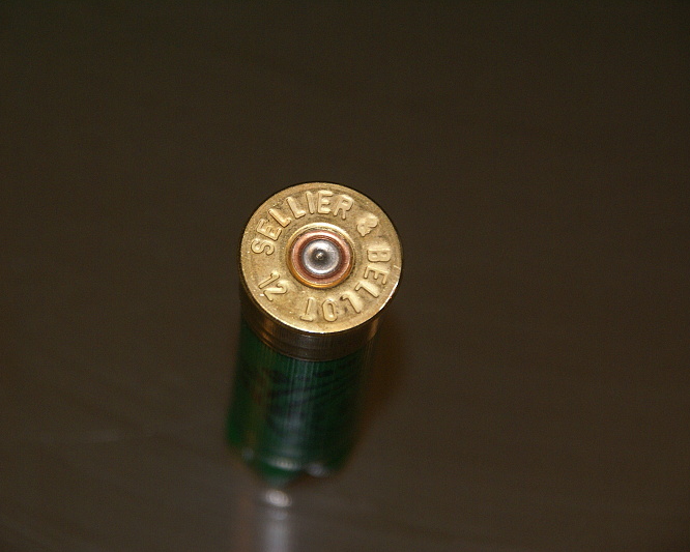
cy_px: 276
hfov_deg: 7.6
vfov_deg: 6.1
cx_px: 340
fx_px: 5188
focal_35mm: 254
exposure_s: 1/125
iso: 400
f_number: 5.6
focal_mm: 150
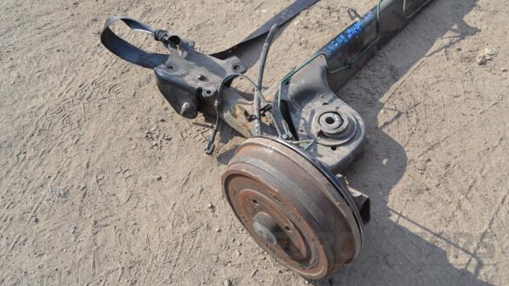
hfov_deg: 52.8
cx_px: 255
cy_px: 131
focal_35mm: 38
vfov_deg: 31.2
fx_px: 513
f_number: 7.1
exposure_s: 1/200
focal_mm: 24
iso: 100
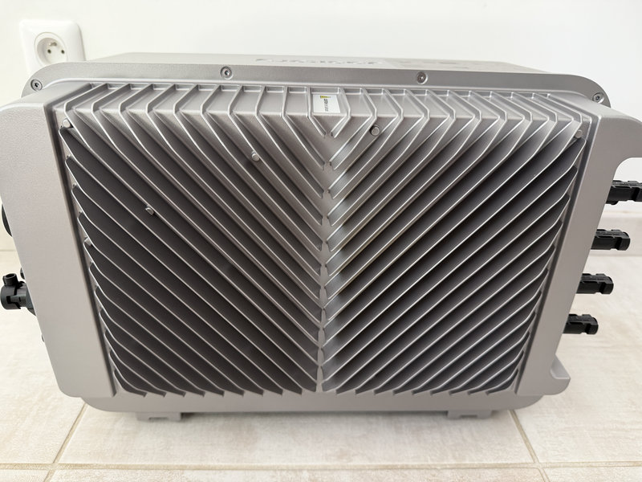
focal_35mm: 24
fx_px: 445
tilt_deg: -26.4
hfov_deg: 71.6
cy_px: 241
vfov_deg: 56.8
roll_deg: -1.1
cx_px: 321
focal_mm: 6.76
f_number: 1.78
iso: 250
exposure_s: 1/60
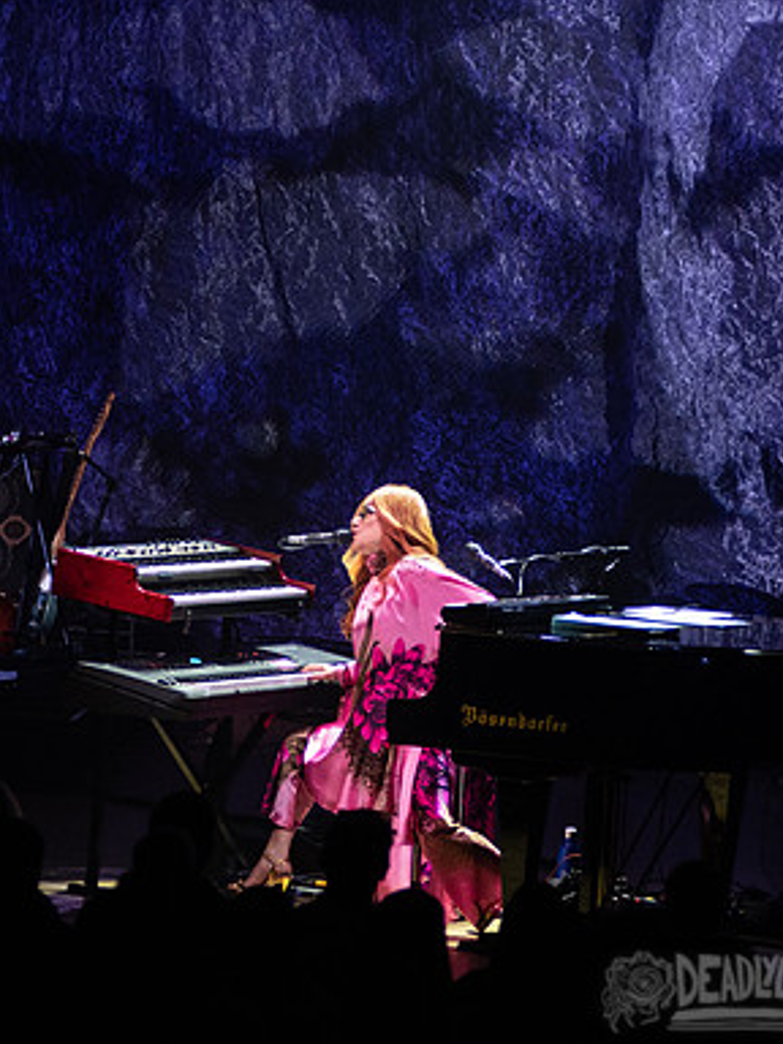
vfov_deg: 6.3
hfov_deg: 4.7
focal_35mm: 317
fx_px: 9561
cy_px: 451
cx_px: 323
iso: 2000
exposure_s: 1/320
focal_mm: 170
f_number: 3.2
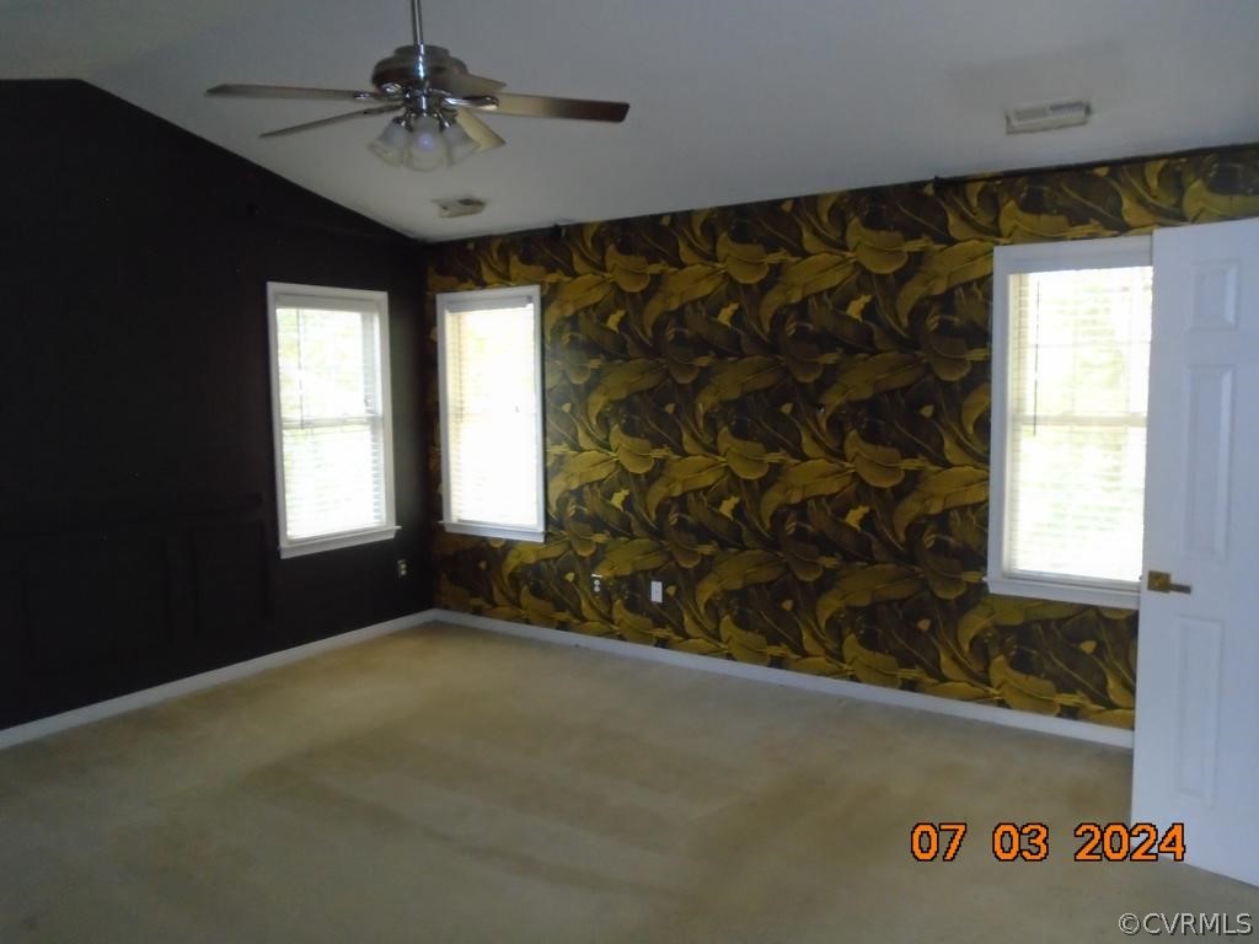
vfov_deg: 53.1
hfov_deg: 67.3
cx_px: 630
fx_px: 946
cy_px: 472
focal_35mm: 26
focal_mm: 4.6
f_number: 3.2
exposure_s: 1/30
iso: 400
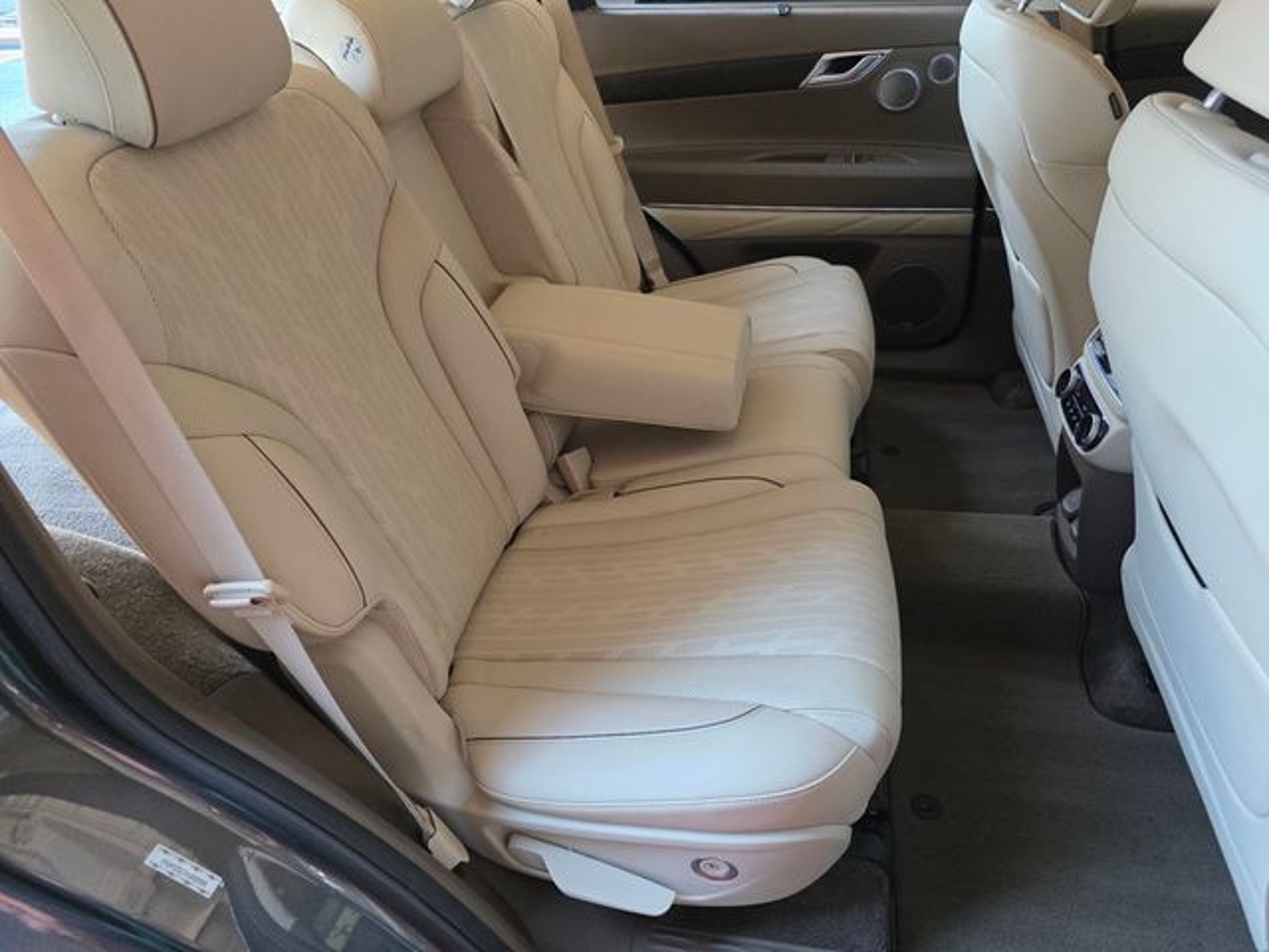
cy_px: 476
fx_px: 843
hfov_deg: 73.9
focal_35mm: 23
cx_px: 634
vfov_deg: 58.9
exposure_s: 1/120
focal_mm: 6.3
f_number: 1.7
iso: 250
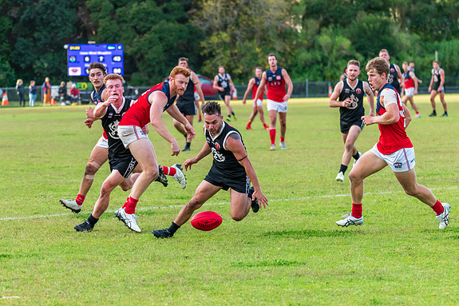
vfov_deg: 7.2
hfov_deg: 10.8
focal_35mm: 190
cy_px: 153
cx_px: 221
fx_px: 2422
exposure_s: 1/1250
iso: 1000
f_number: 5
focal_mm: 150
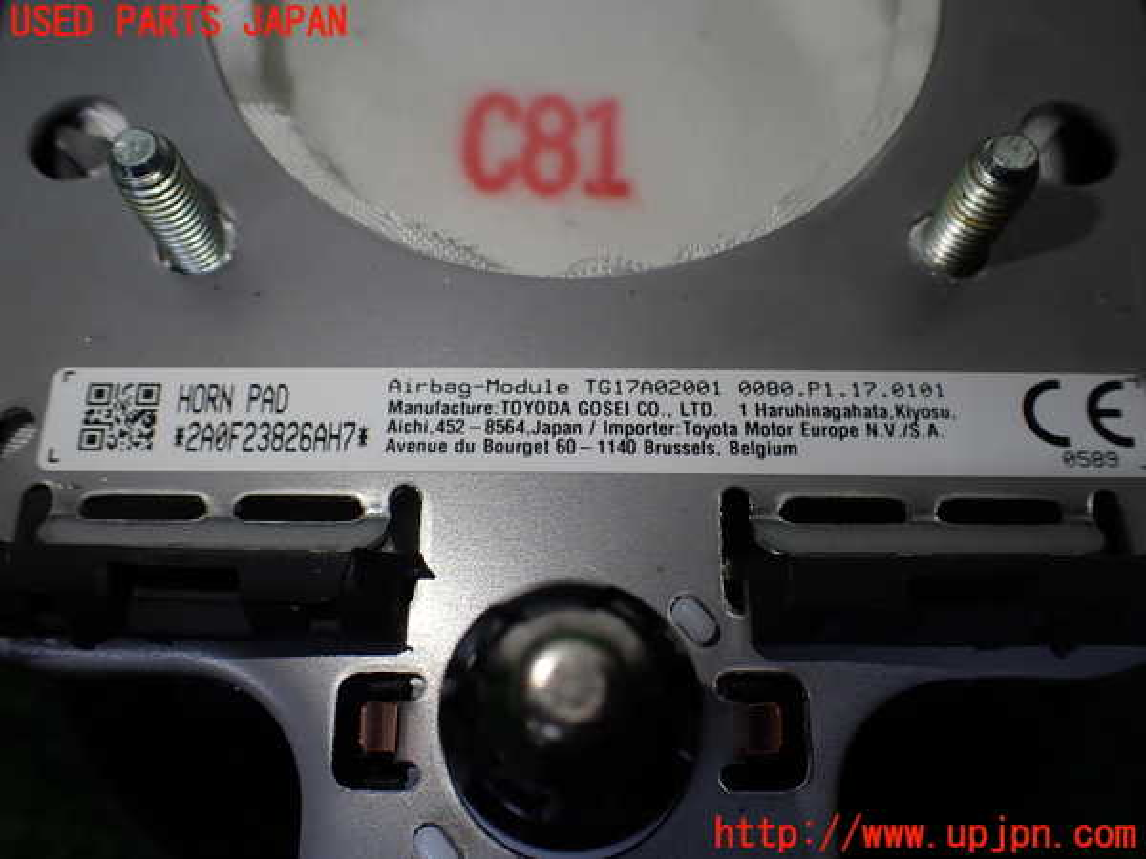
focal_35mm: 30
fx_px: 993
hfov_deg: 60.0
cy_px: 430
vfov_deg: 46.8
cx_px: 573
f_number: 3.2
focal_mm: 5.4
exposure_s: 1/125
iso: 100
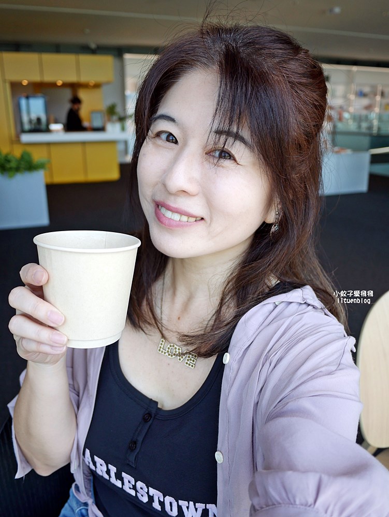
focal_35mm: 28
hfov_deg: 49.8
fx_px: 419
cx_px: 194
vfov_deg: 63.4
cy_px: 258
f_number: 2.5
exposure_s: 1/320
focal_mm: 14
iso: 200
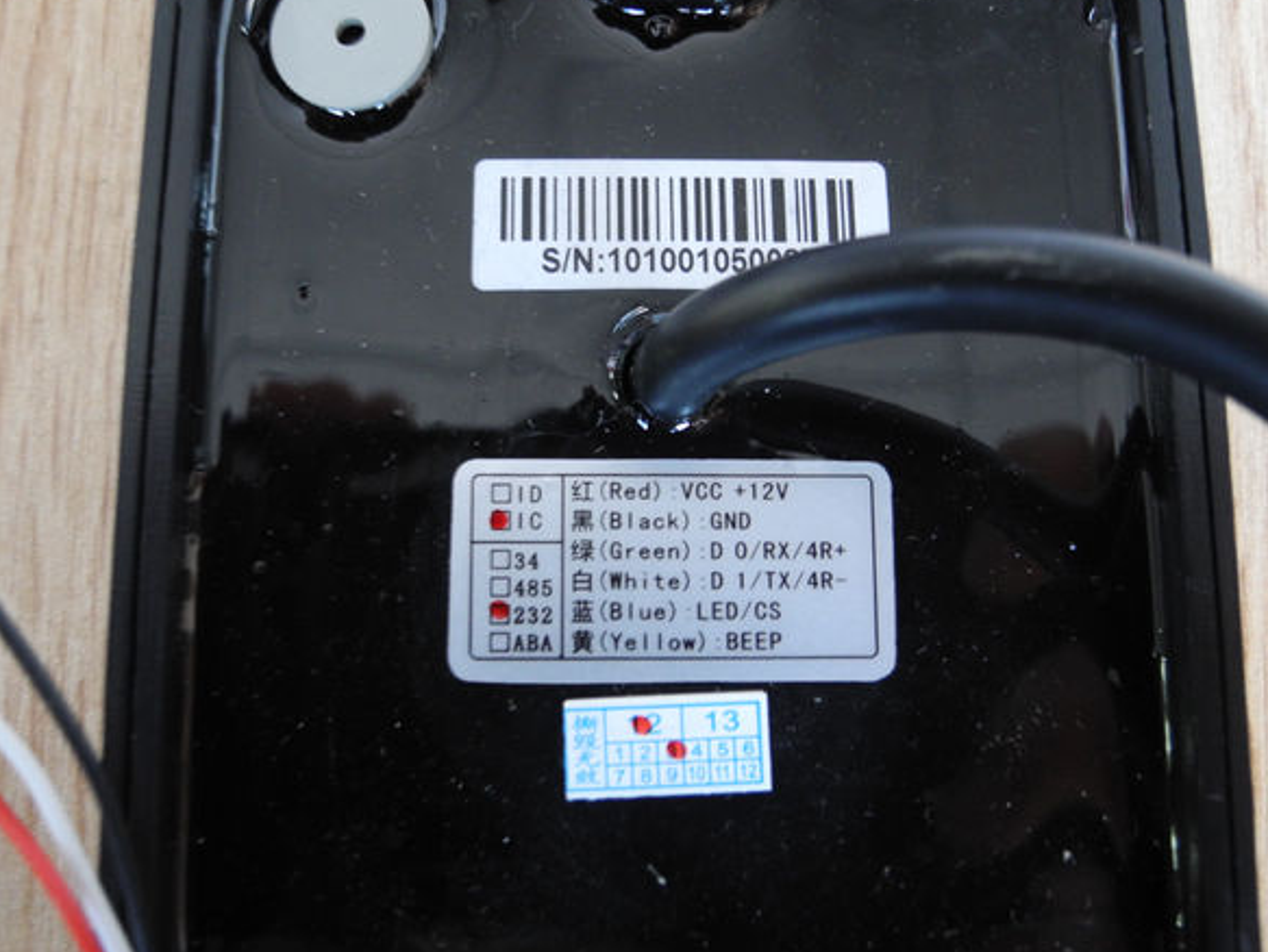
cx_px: 635
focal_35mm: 32
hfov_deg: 56.8
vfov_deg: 44.1
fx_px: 1173
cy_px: 528
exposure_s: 1/6.5
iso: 400
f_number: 2.8
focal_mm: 6
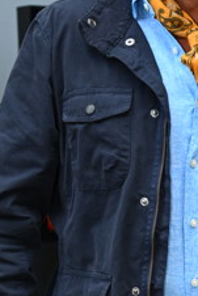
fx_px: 1244
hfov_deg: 9.0
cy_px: 388
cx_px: 244
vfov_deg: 13.1
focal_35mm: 151
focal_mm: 33
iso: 1250
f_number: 4.5
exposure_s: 1/500
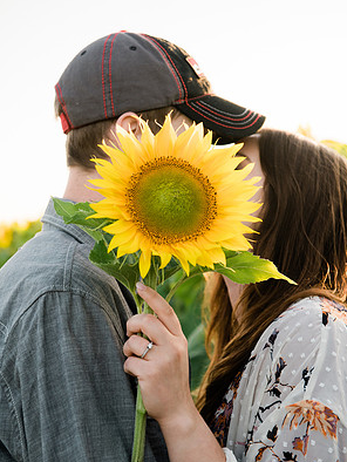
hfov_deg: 21.6
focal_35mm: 68
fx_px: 908
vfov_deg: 28.5
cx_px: 175
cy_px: 251
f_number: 5.6
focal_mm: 62
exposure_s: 1/320
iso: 320
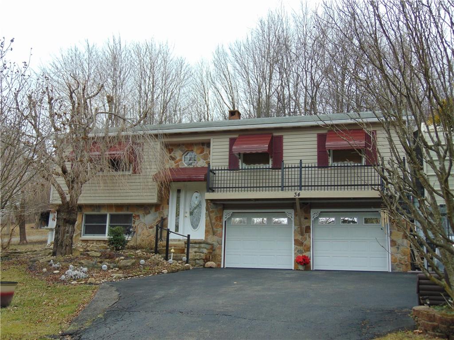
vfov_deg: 36.8
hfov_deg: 47.9
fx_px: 511
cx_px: 227
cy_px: 170
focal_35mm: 39
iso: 80
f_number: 3.3
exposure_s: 1/160
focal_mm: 6.9
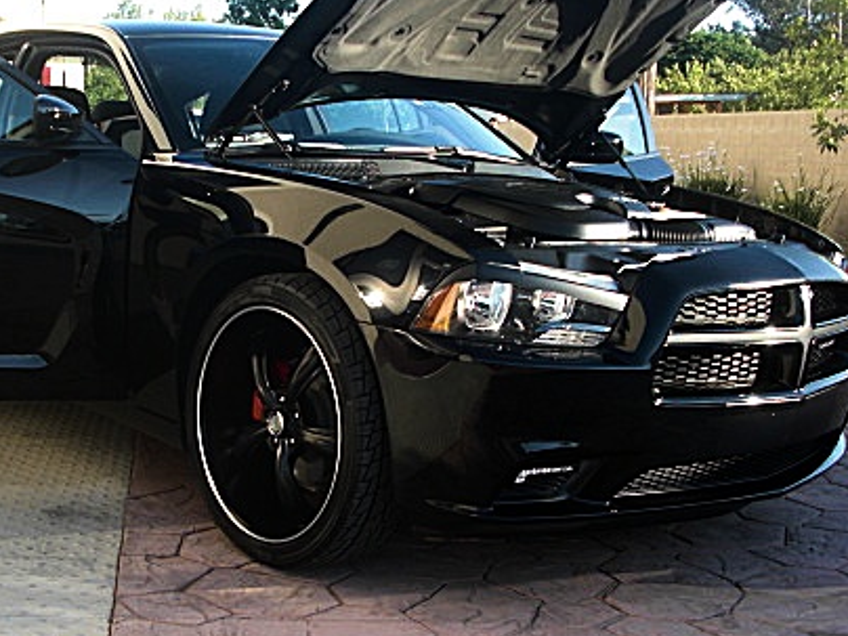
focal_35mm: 57
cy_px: 315
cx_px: 281
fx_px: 1396
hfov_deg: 33.5
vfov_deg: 25.7
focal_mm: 6.3
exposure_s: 1/160
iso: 50
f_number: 2.8
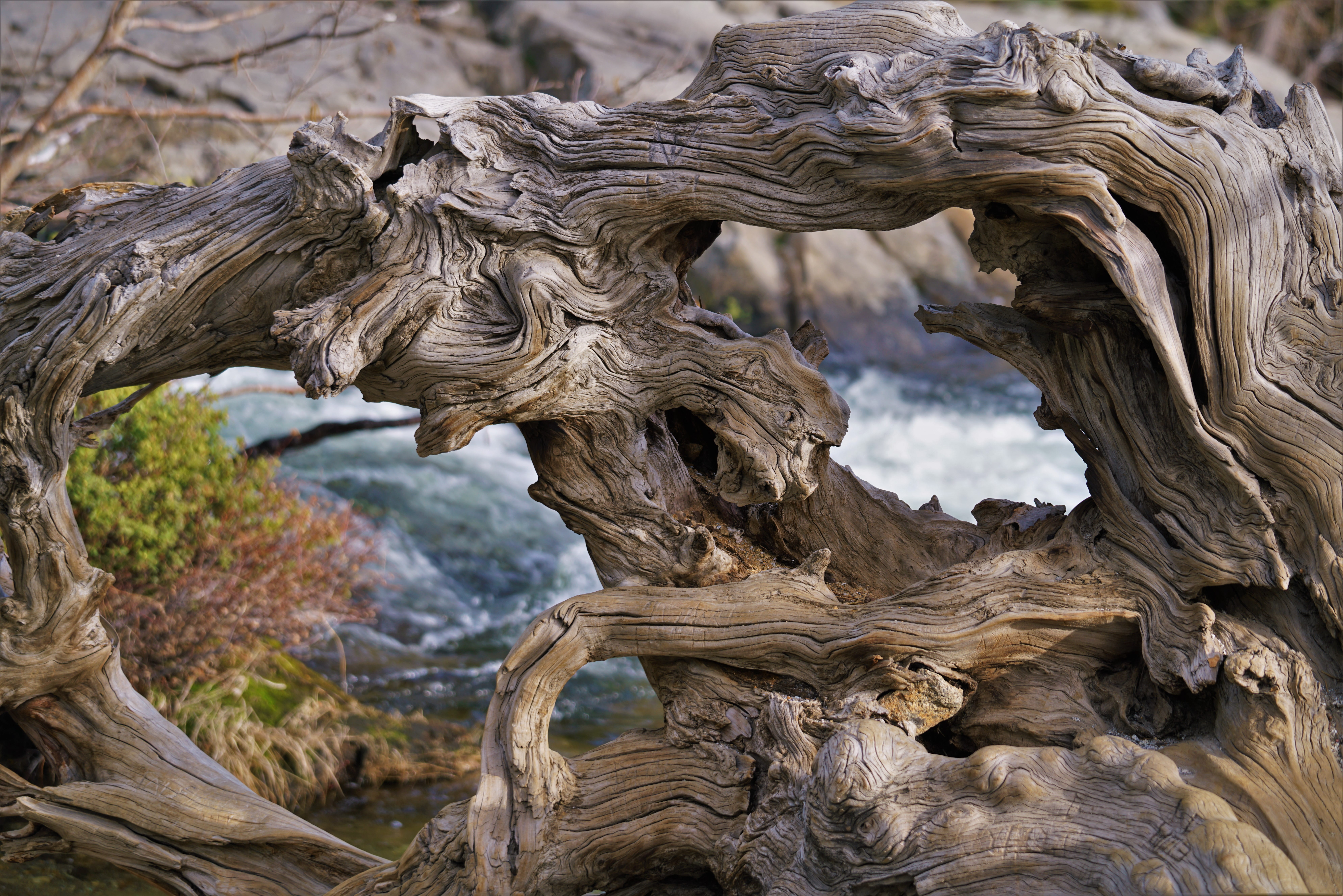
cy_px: 448
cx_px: 672
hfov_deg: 18.8
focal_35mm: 109
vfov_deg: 12.6
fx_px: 4067
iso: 100
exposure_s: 1/160
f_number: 5
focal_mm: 109
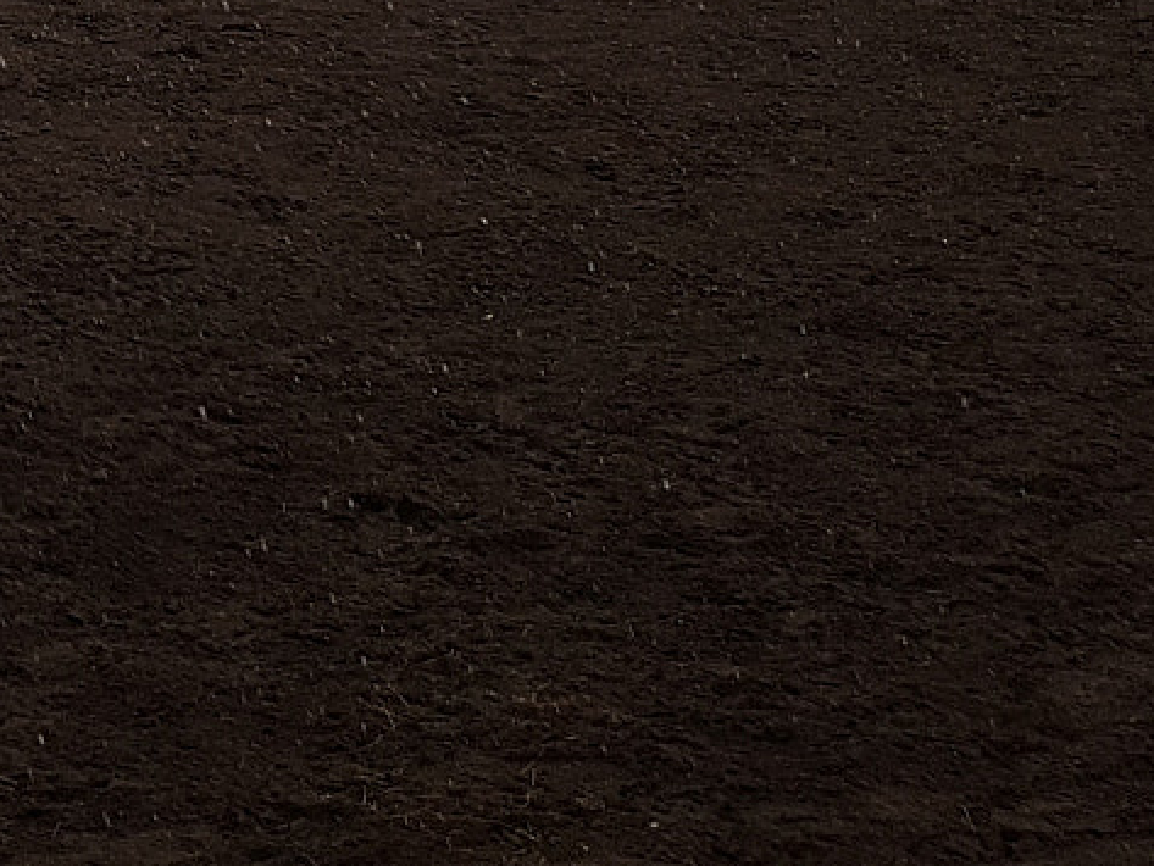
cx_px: -588
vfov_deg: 15.6
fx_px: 2934
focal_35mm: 88
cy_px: -385
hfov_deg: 19.4
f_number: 1.7
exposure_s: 1/1508
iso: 50
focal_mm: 4.2
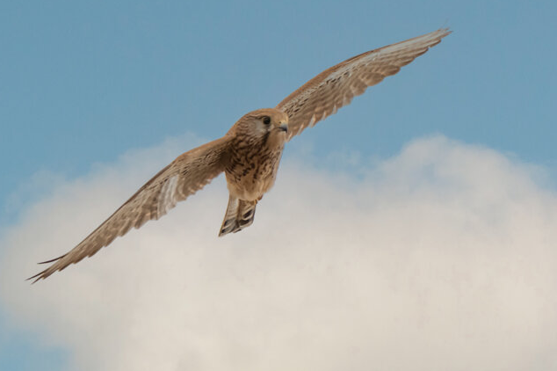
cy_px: 208
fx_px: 14180
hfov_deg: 2.3
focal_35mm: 917
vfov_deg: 1.5
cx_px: 259
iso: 800
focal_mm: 600
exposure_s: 1/1600
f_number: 6.3
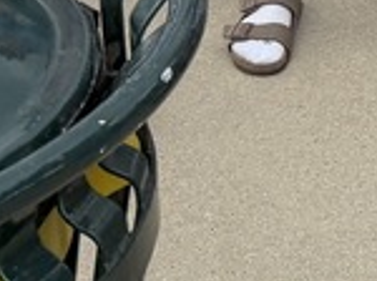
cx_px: 741
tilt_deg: -15.7
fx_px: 1783
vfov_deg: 8.1
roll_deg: +1.5
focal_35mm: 164
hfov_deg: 11.0
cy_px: -457
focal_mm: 6.76
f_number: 1.78
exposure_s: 1/2169
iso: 100
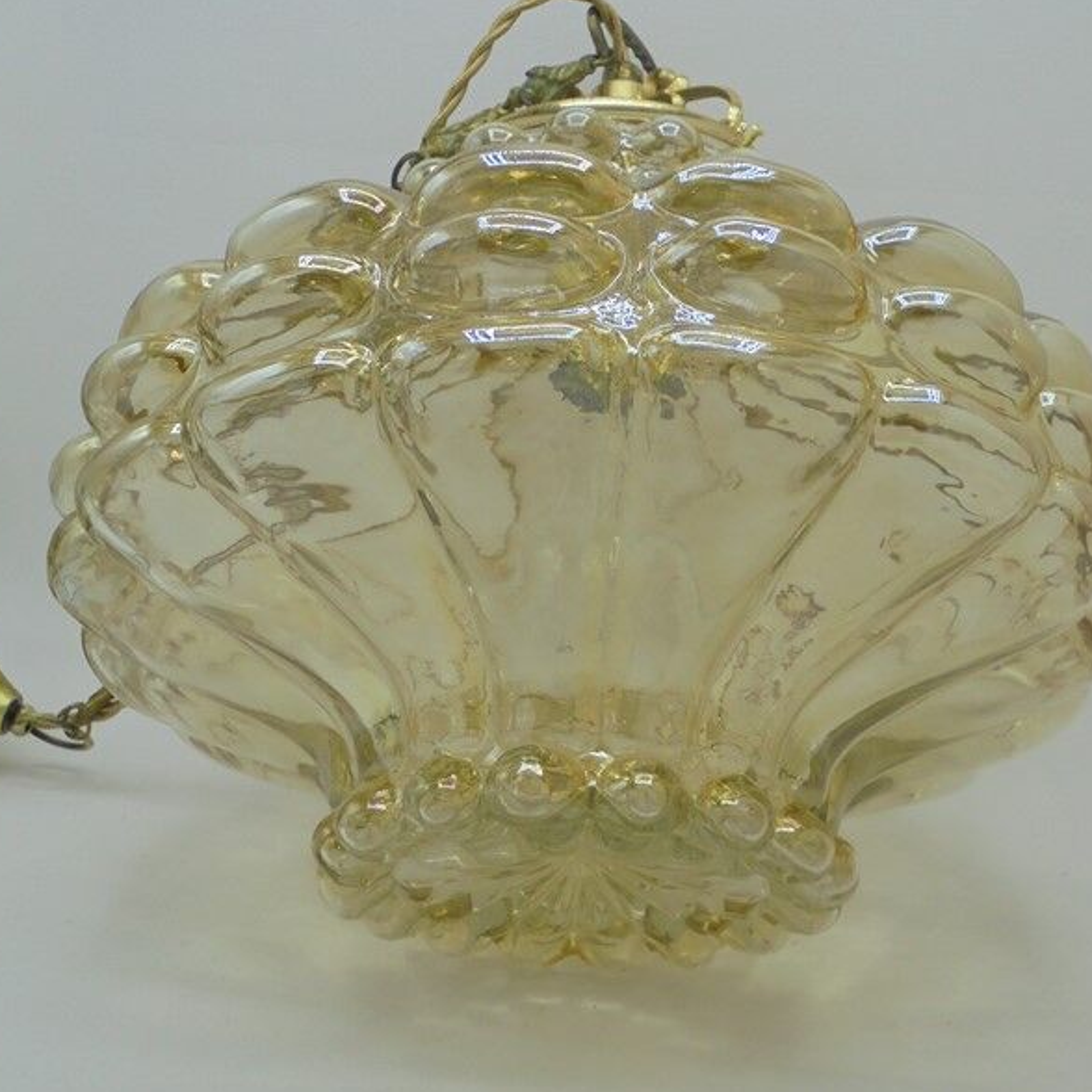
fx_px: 1642
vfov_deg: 36.8
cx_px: 599
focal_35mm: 46
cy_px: 526
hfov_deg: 36.8
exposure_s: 1/80
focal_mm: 6.1
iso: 100
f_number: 4
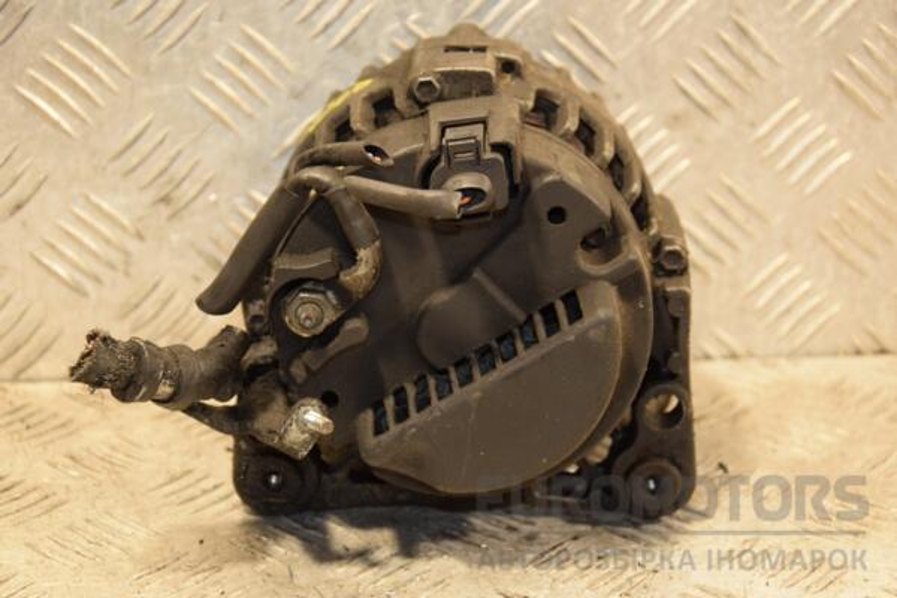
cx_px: 448
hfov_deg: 26.0
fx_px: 1943
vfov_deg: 17.5
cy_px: 299
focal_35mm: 78
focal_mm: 52
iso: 800
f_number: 5
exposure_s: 1/80
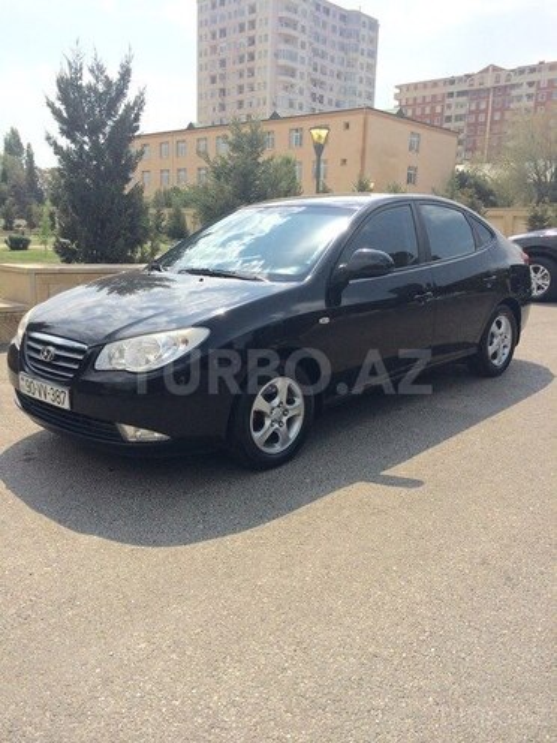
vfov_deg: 61.7
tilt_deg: -11.2
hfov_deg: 48.2
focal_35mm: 29
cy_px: 372
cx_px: 278
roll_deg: -1.7
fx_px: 622
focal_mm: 4.15
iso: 32
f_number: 2.2
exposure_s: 1/3165
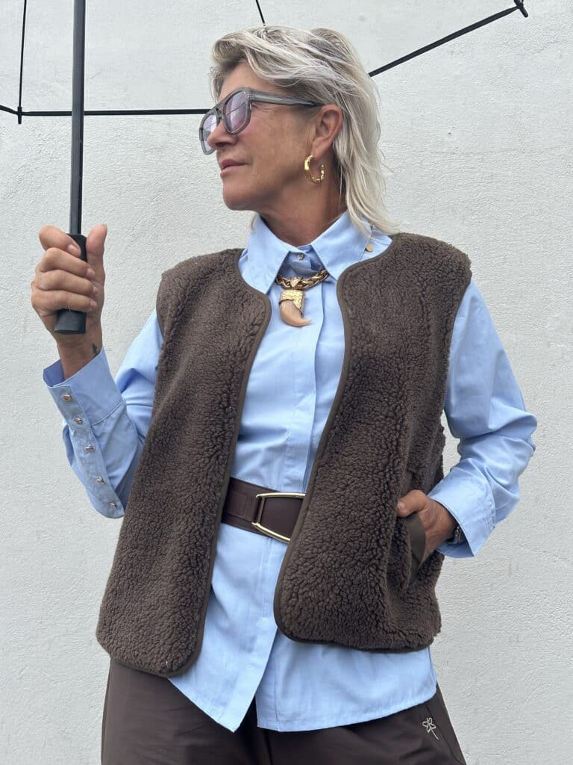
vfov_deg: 39.7
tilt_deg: +3.7
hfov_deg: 30.3
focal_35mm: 48
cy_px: 382
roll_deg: -0.4
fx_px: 1059
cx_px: 286
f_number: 1.78
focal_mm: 6.86
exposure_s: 1/685
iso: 64
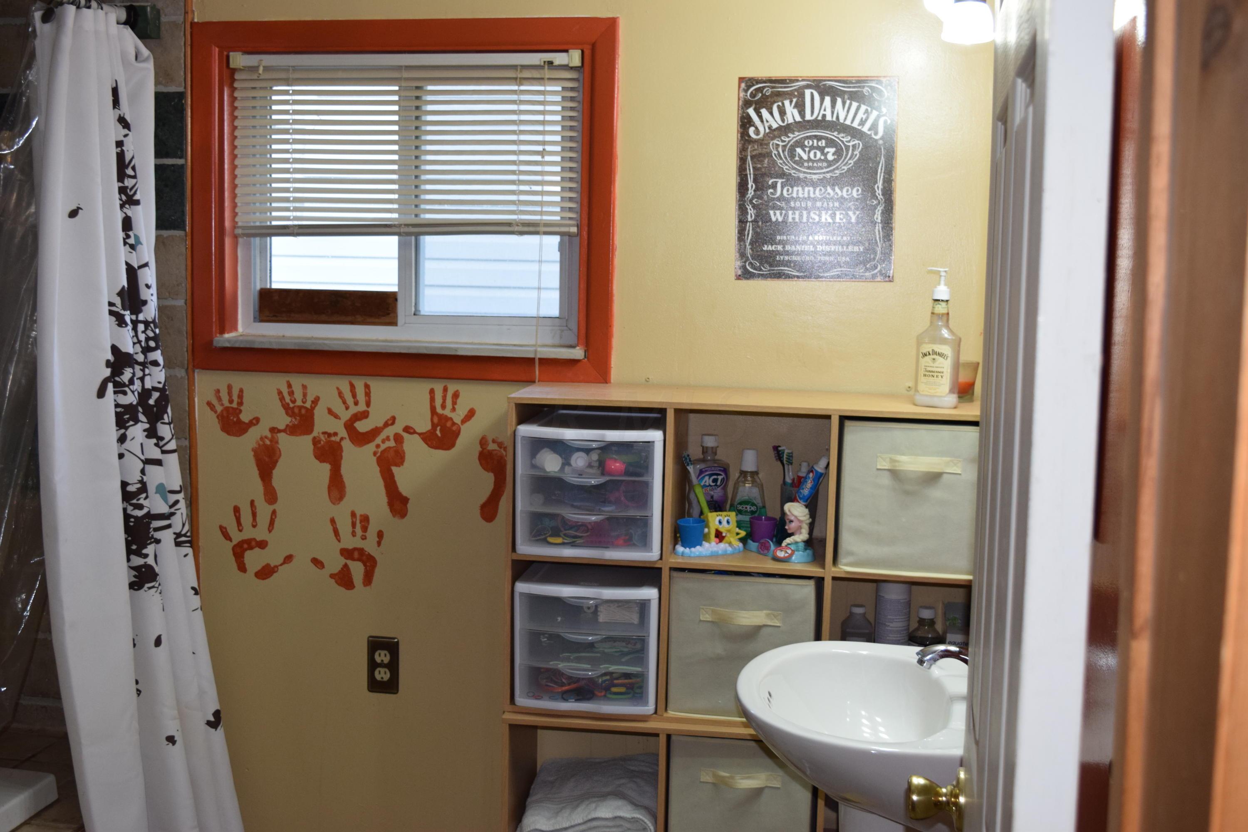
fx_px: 1404
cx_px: 624
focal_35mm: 40
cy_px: 416
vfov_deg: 33.0
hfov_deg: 47.9
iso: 800
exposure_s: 1/125
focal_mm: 27
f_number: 5.6
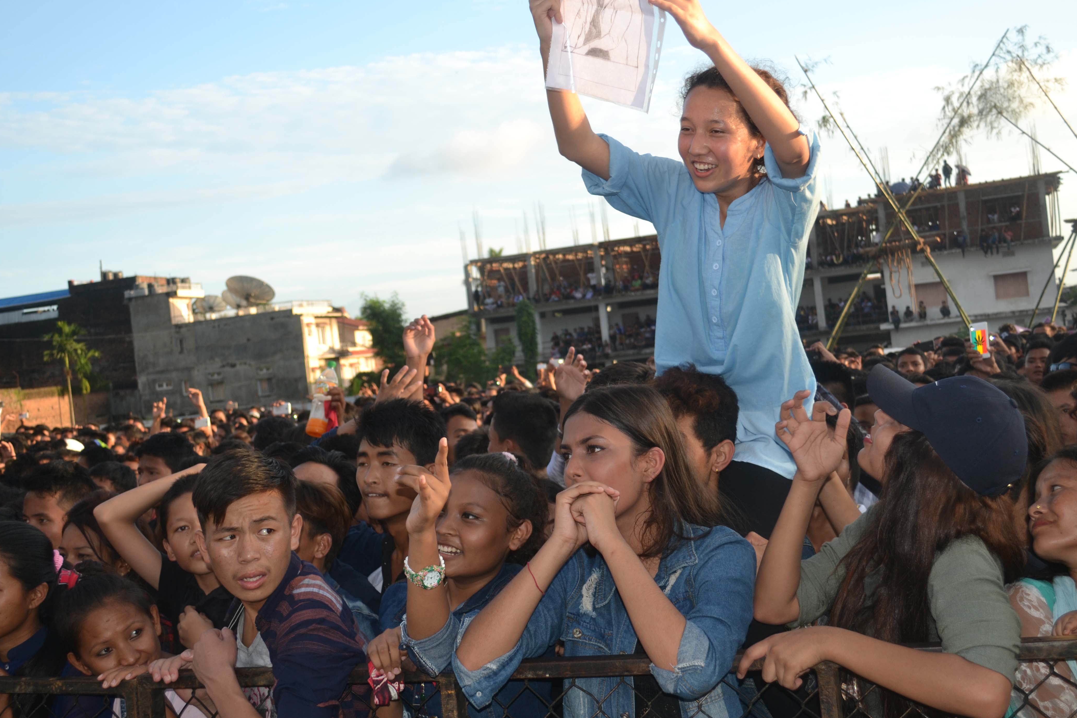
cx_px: 546
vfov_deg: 33.4
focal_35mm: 40
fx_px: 1197
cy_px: 335
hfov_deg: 48.5
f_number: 4
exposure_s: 1/160
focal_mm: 24
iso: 100
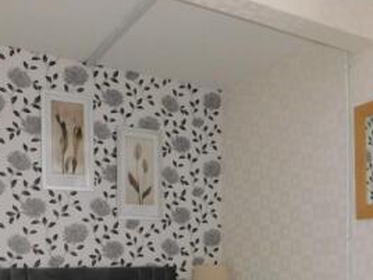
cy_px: 272
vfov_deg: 27.6
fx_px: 539
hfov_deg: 38.1
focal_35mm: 50
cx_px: 218
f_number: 3
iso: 200
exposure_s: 1/30
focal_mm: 4
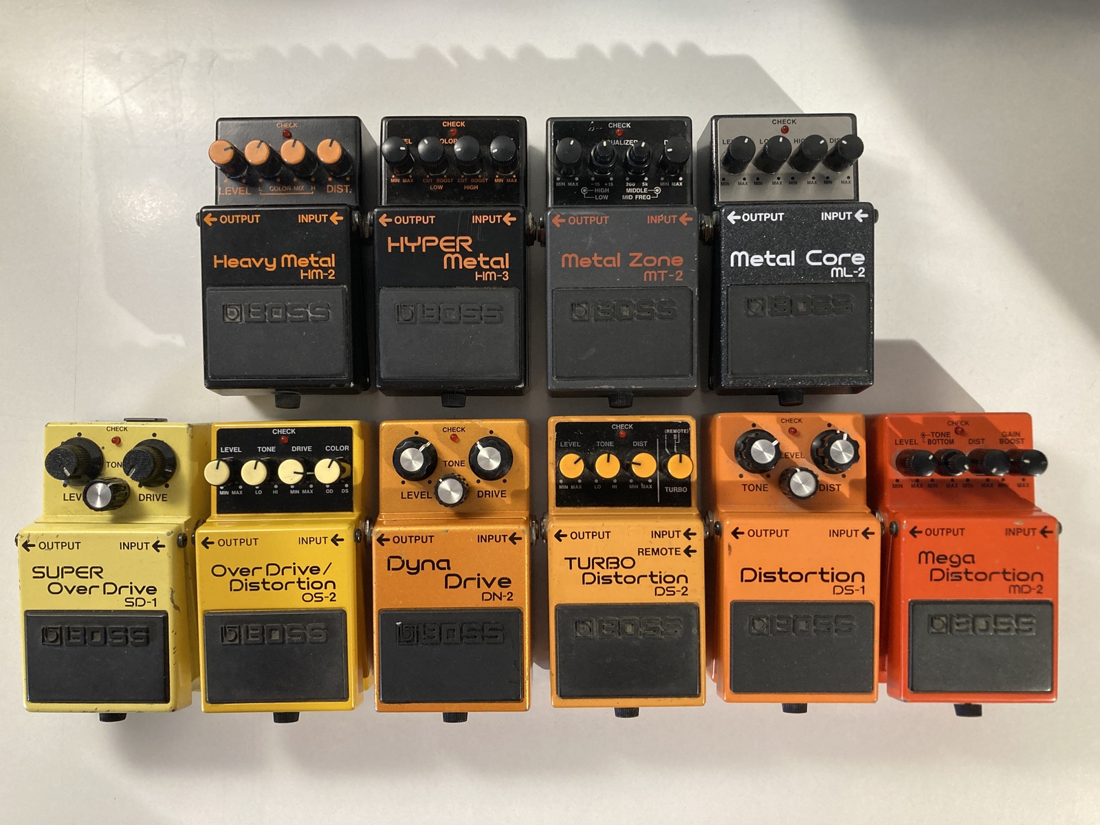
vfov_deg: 49.7
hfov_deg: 63.4
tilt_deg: -86.9
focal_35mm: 28
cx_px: 550
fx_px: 890
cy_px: 412
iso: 200
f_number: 1.8
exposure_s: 1/60
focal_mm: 3.99
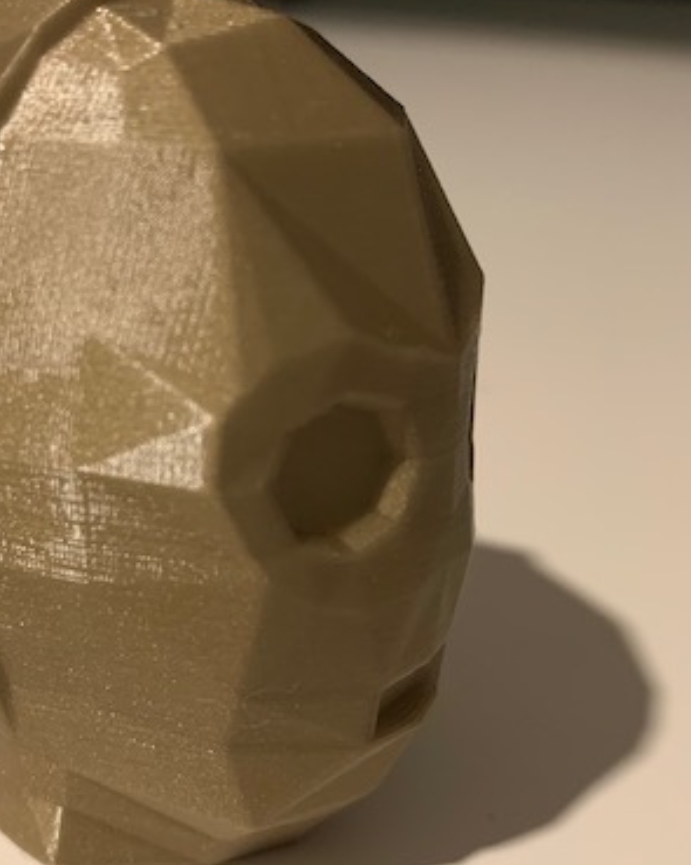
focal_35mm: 44
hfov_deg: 33.3
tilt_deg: -22.3
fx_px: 1125
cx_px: 155
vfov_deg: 42.0
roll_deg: -1.2
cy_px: 420
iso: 400
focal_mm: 4.25
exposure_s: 1/60
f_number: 1.8
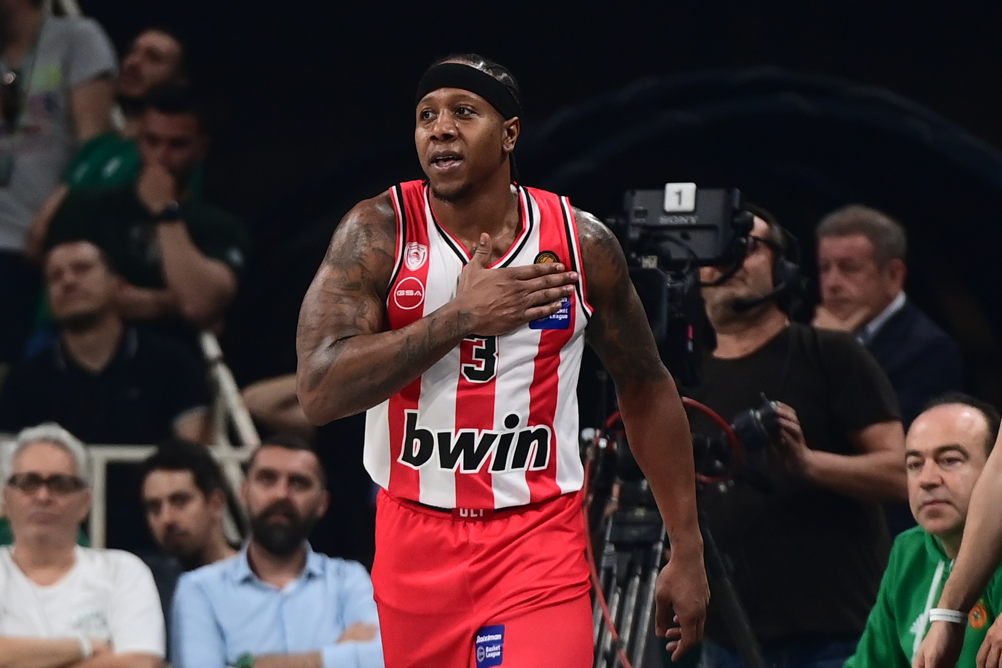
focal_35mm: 200
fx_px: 5566
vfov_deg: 6.9
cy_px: 334
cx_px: 501
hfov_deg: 10.3
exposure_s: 1/1000
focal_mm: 200
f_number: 3.2
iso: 2000
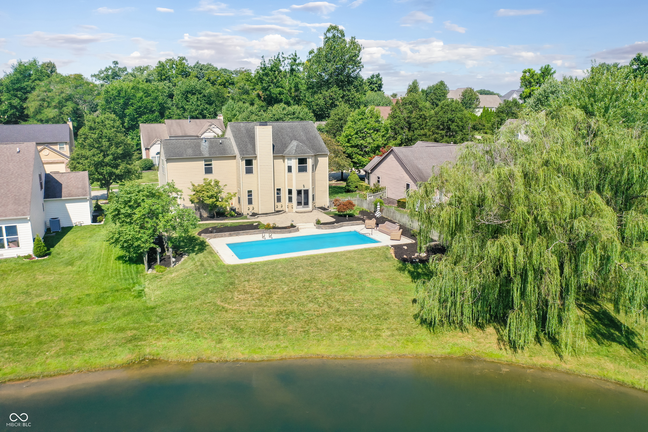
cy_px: 216
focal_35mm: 28
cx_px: 324
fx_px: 504
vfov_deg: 46.4
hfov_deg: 65.5
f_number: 2.8
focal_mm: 10.26
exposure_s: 1/3200
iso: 200
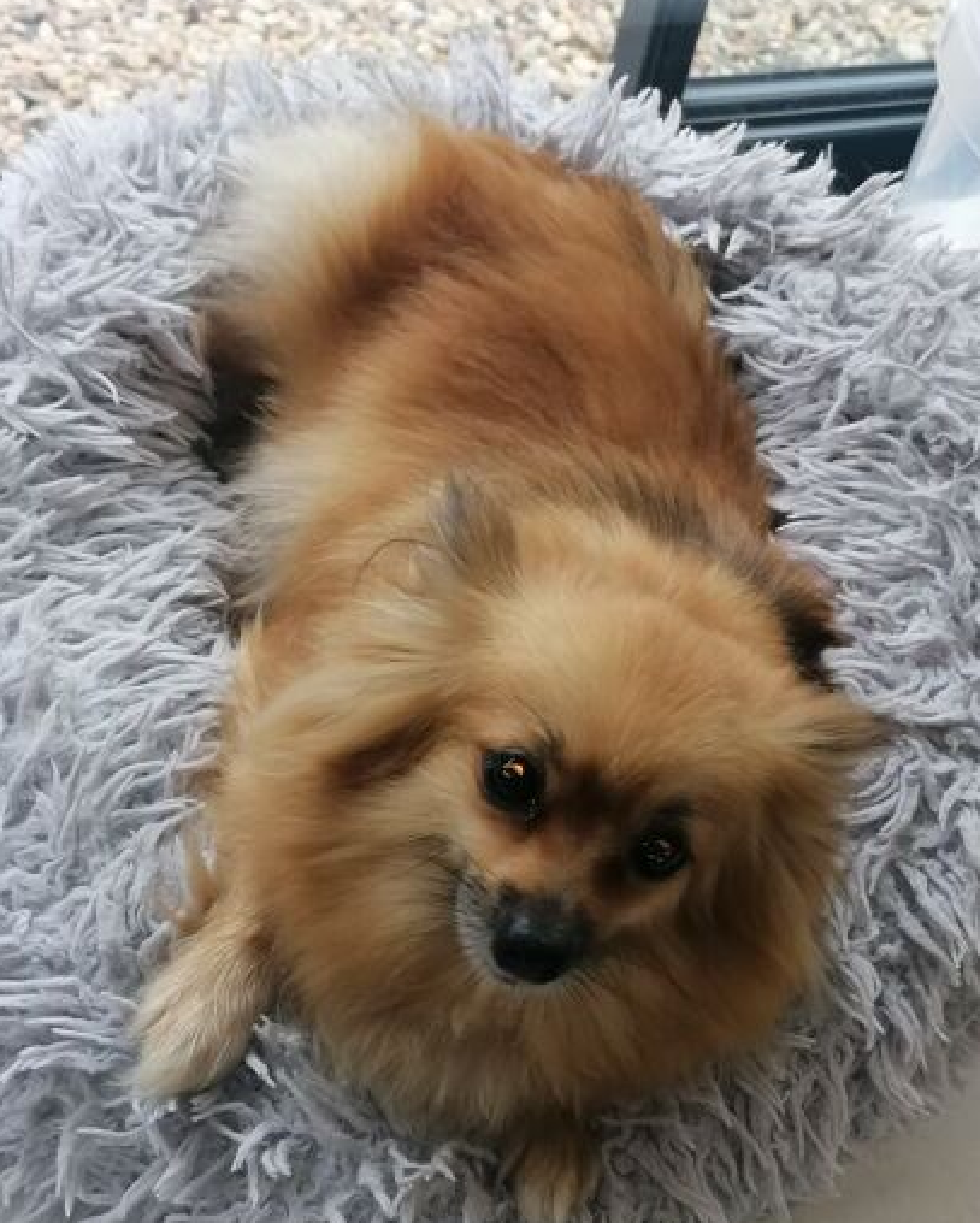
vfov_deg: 42.7
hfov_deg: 34.9
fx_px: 1558
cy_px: 715
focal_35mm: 43
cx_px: 563
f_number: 1.8
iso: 100
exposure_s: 1/60
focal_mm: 3.62
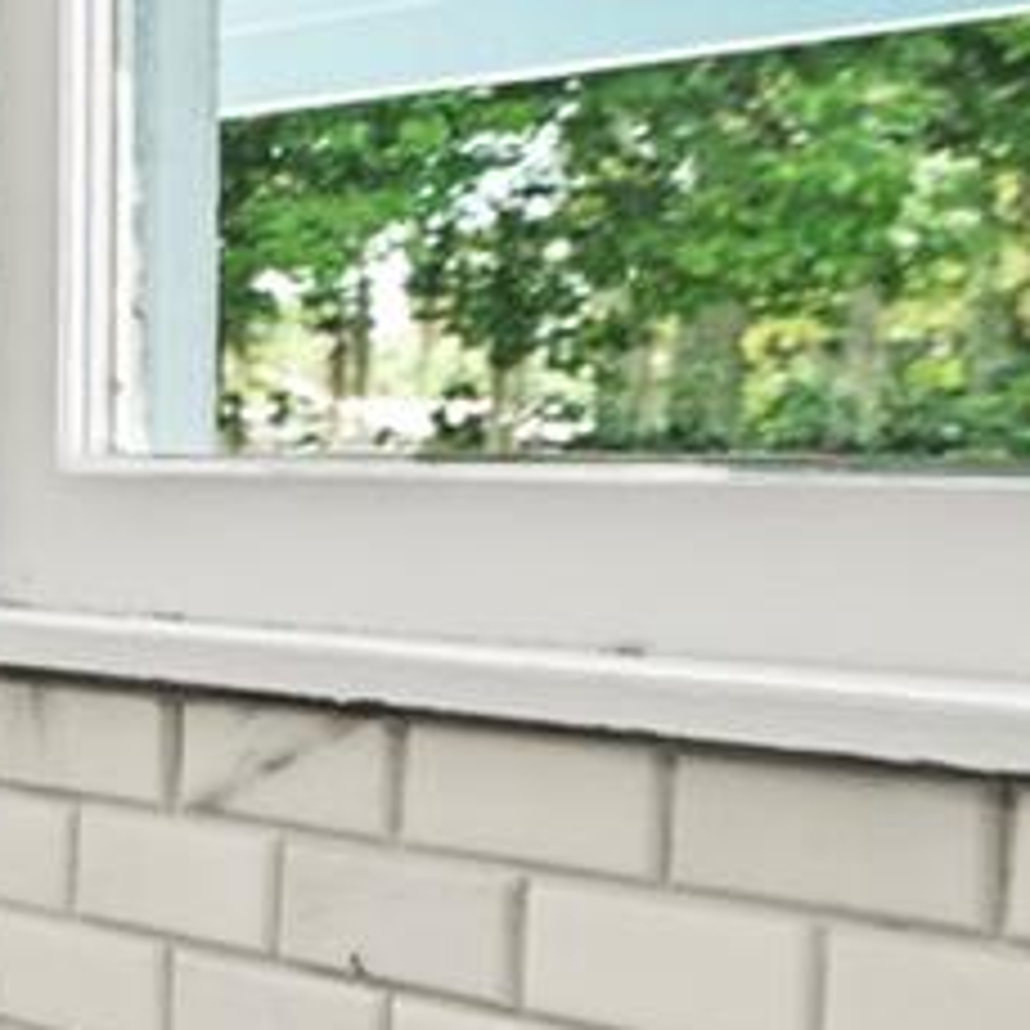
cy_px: 706
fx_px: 2794
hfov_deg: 11.4
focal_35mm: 83
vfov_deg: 20.8
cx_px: -2078
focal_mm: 14
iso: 200
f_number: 5
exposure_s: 1/13
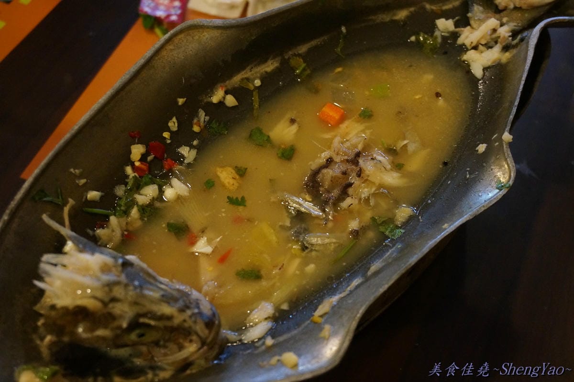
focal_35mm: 46
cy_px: 191
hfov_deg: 42.4
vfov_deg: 28.9
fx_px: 741
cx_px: 287
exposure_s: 1/100
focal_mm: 31
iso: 3200
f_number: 5
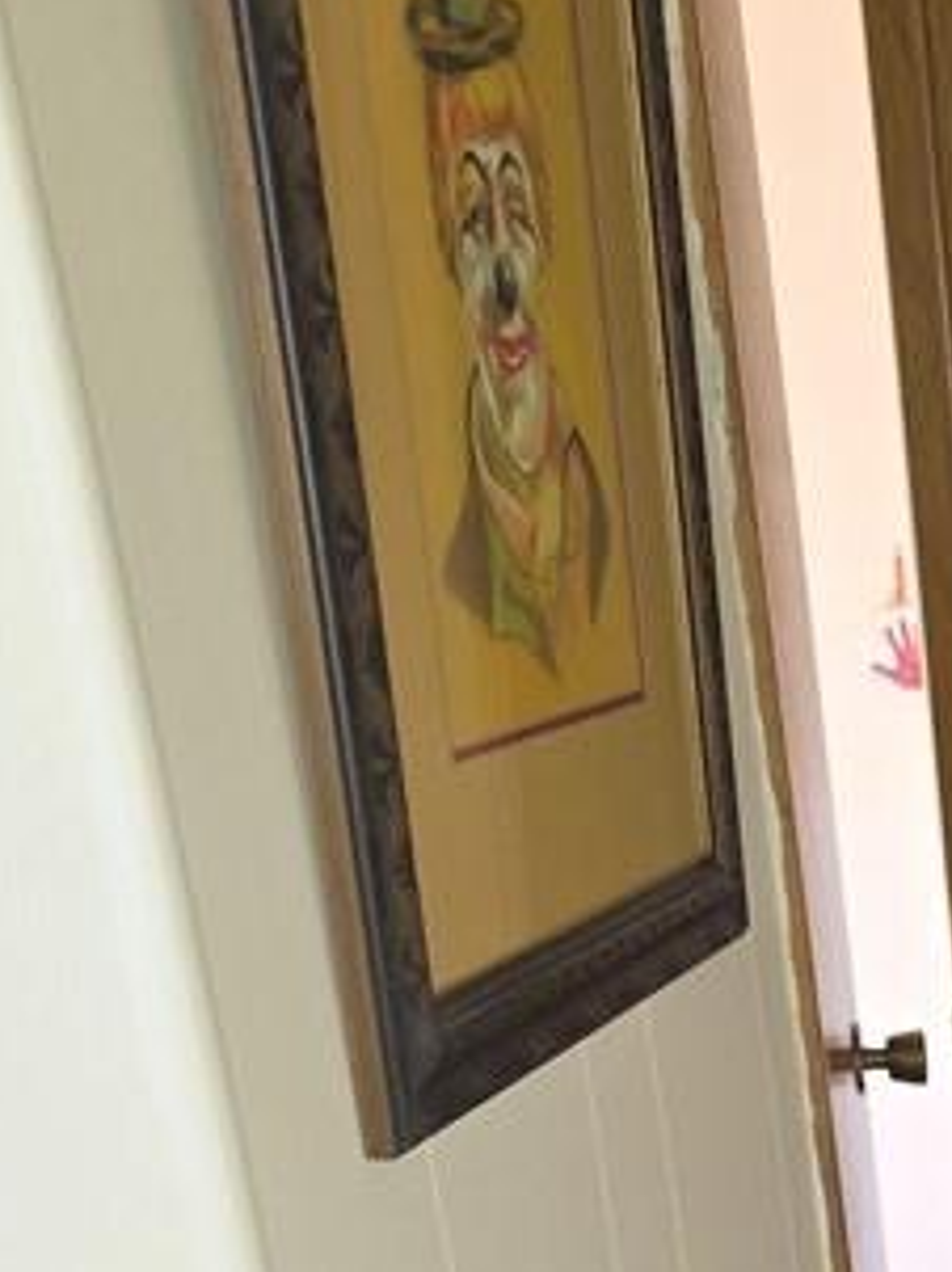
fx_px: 2864
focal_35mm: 78
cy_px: 1634
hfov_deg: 16.6
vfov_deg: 22.5
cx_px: 1567
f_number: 1.7
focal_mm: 6.3
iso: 100
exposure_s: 1/30
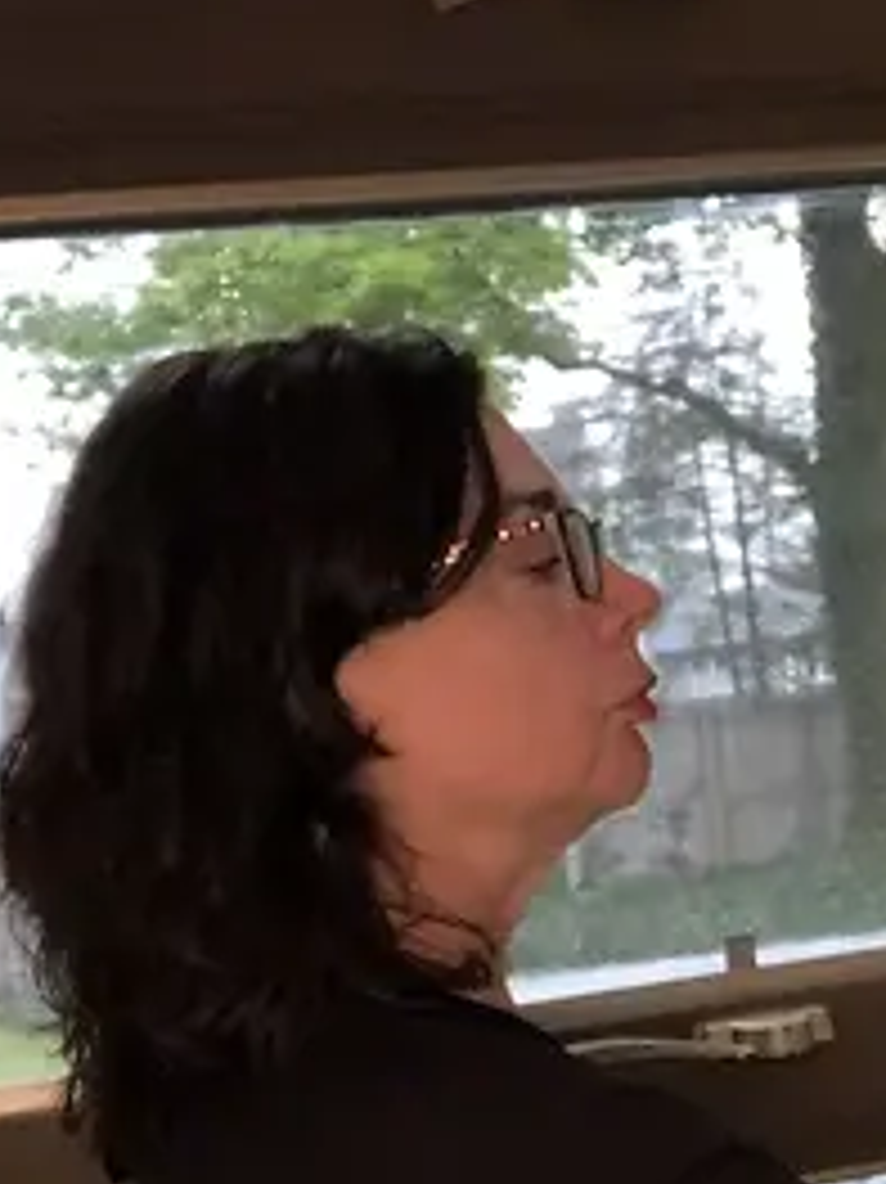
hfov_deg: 19.9
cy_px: 1110
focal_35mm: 73
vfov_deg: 25.7
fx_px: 2493
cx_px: 751
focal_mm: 2.87
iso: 125
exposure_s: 1/60
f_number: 2.2
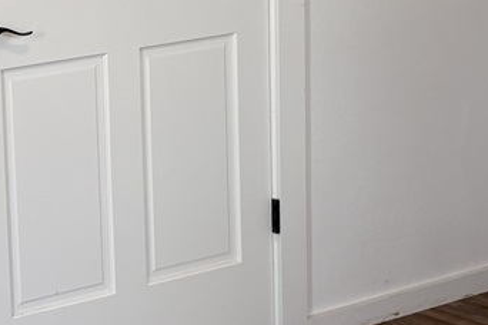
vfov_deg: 11.9
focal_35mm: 114
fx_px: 1545
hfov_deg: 17.3
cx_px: -59
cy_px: 43
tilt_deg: -8.9
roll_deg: +2.7
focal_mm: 5.96
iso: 100
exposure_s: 1/120
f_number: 1.6
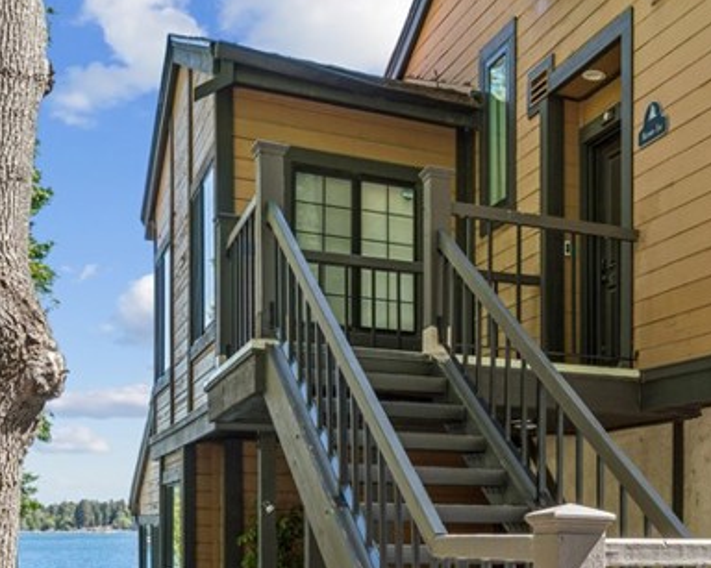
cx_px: 646
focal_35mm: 51
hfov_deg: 34.5
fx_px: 1073
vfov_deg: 28.4
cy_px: 525
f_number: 22
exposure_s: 1/5
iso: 100
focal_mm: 20.4
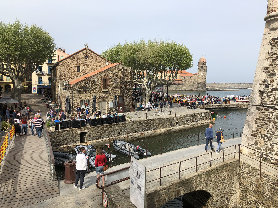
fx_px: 225
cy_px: 104
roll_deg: -0.3
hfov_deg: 63.4
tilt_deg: -4.6
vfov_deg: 49.7
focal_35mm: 28
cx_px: 139
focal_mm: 4
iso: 20
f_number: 1.8
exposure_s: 1/2088
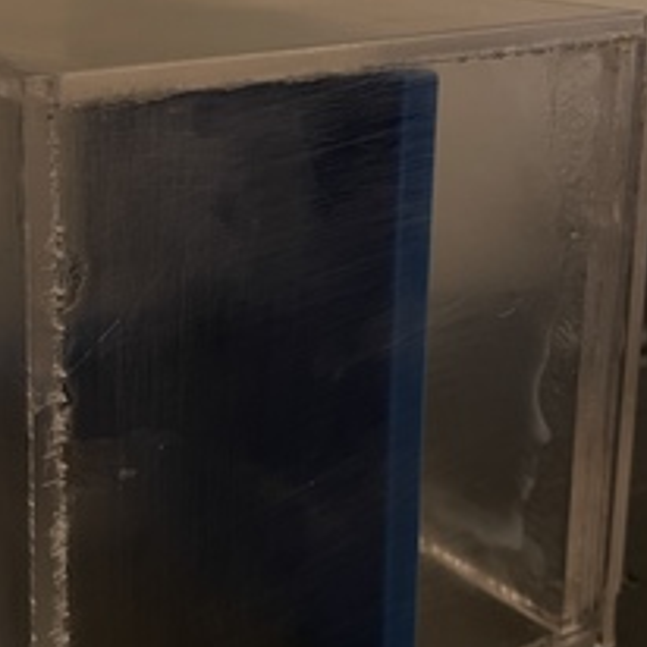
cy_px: 218
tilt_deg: -11.8
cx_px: 185
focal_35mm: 64
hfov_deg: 26.6
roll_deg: -0.3
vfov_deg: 26.7
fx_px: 1353
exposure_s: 1/60
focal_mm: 4.2
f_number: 1.6
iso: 250
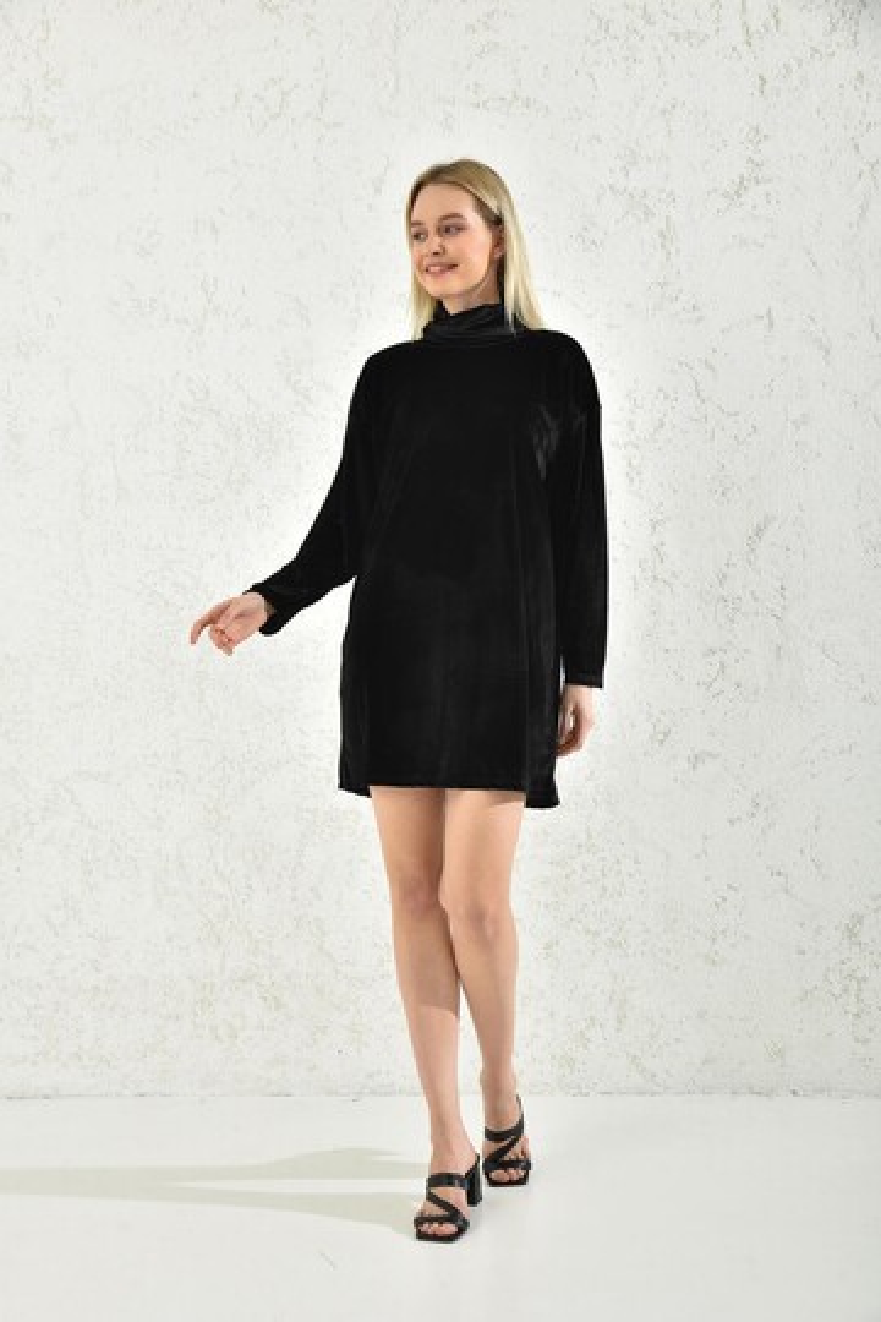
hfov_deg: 27.0
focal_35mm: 50
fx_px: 1835
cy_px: 661
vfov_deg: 39.6
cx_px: 440
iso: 100
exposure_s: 1/160
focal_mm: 50
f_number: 7.1
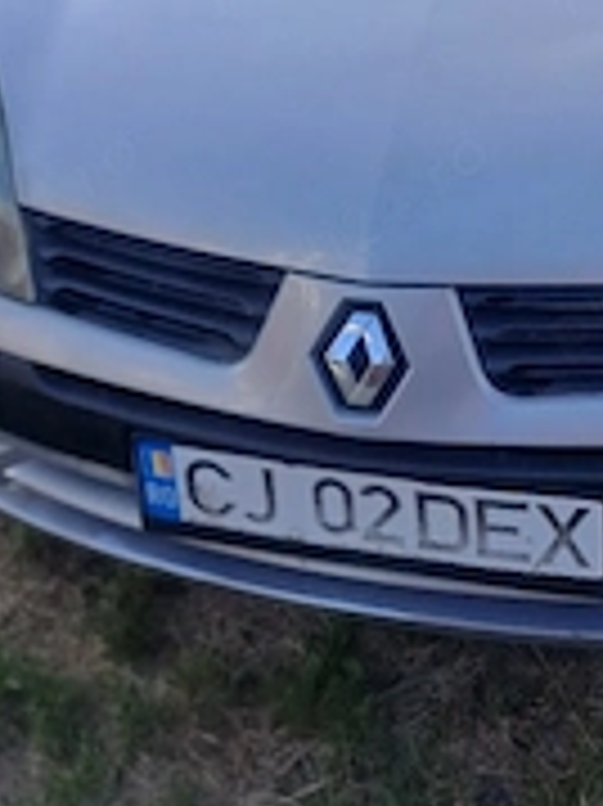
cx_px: 432
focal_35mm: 56
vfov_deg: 31.1
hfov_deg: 25.8
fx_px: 1302
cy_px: -54
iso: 32
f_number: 1.8
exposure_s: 1/385
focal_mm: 4.65
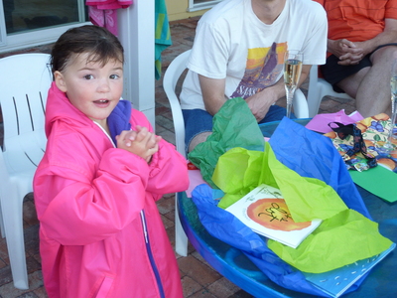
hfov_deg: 39.7
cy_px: 149
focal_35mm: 48
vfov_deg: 30.3
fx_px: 550
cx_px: 198
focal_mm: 7.9
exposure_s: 1/50
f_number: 3.8
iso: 100
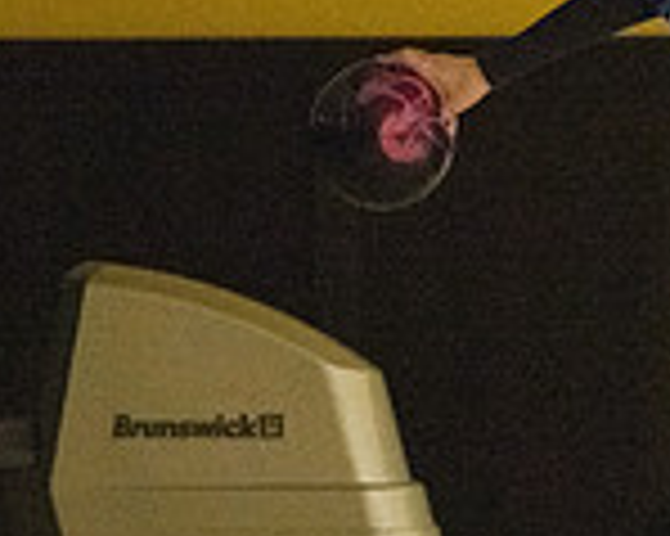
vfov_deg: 4.2
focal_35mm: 365
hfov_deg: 5.3
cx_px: 895
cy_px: 173
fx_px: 7233
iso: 10000
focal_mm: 100
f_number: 4.5
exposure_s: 1/1000
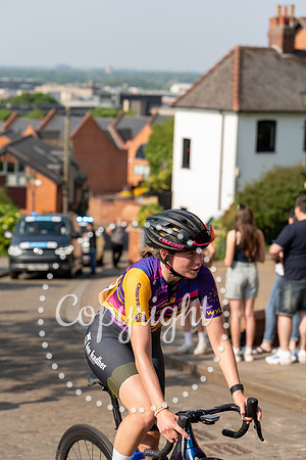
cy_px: 230
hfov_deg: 16.1
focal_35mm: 85
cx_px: 153
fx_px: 1084
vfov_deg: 23.9
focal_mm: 85
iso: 200
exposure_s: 1/1000
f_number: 4
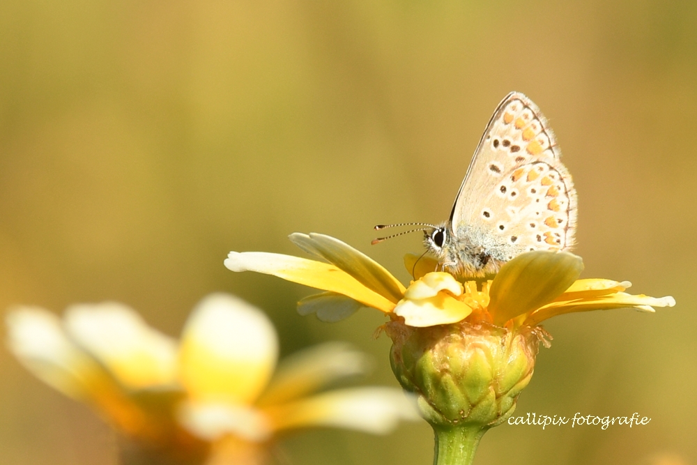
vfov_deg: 3.1
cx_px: 348
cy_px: 232
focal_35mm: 450
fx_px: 8713
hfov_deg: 4.6
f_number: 9
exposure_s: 1/320
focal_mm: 300
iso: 200
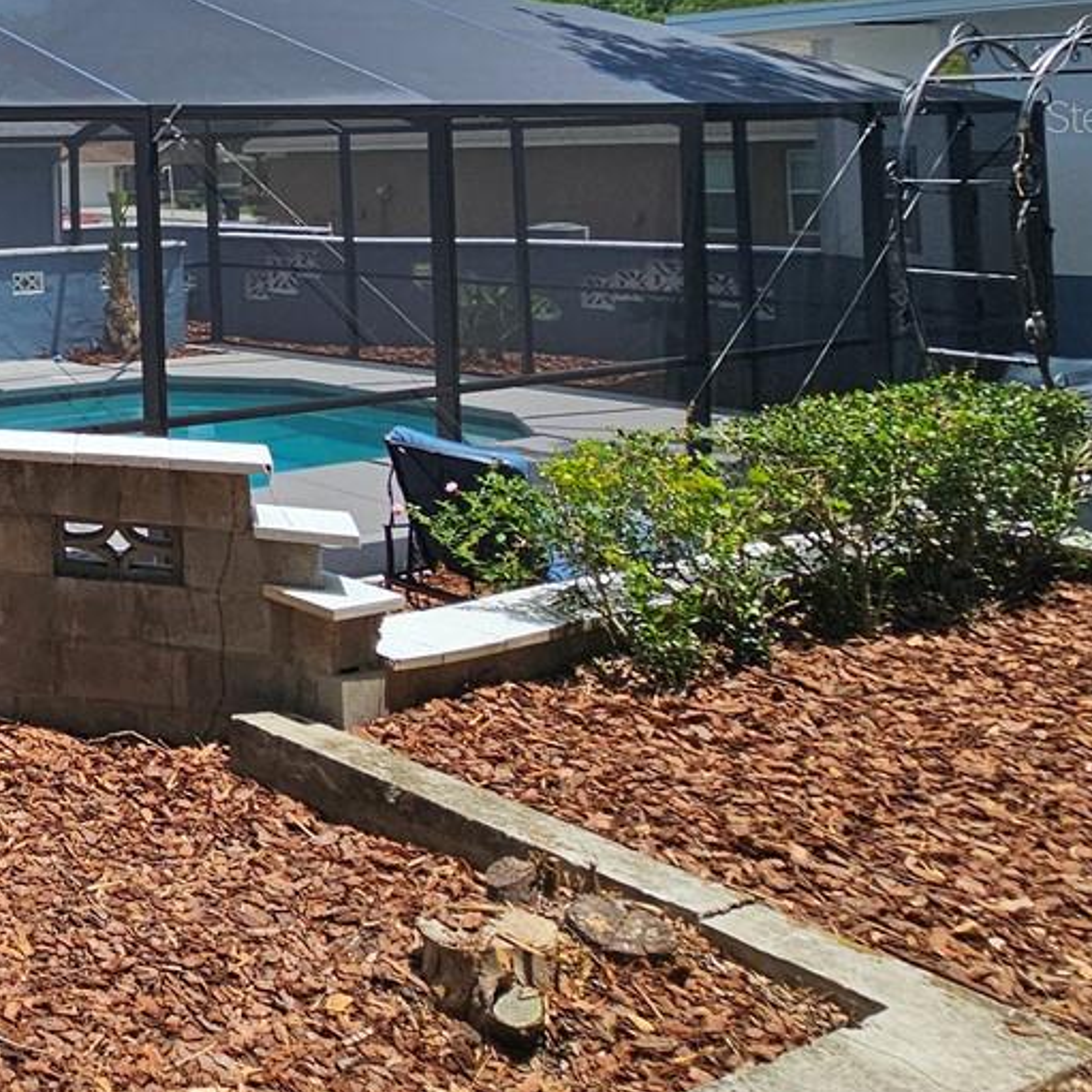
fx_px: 1285
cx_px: -462
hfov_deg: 30.6
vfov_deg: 42.4
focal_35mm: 36
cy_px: 115
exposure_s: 1/2843
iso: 50
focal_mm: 2.2
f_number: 2.2
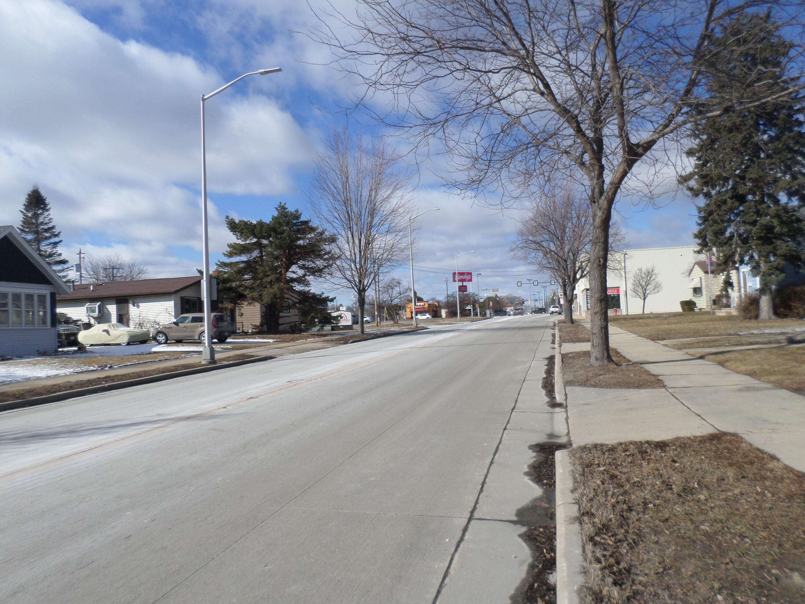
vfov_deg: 54.9
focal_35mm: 25
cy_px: 302
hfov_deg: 69.4
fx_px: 581
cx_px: 402
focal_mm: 4.5
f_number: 2.5
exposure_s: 1/2000
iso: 80
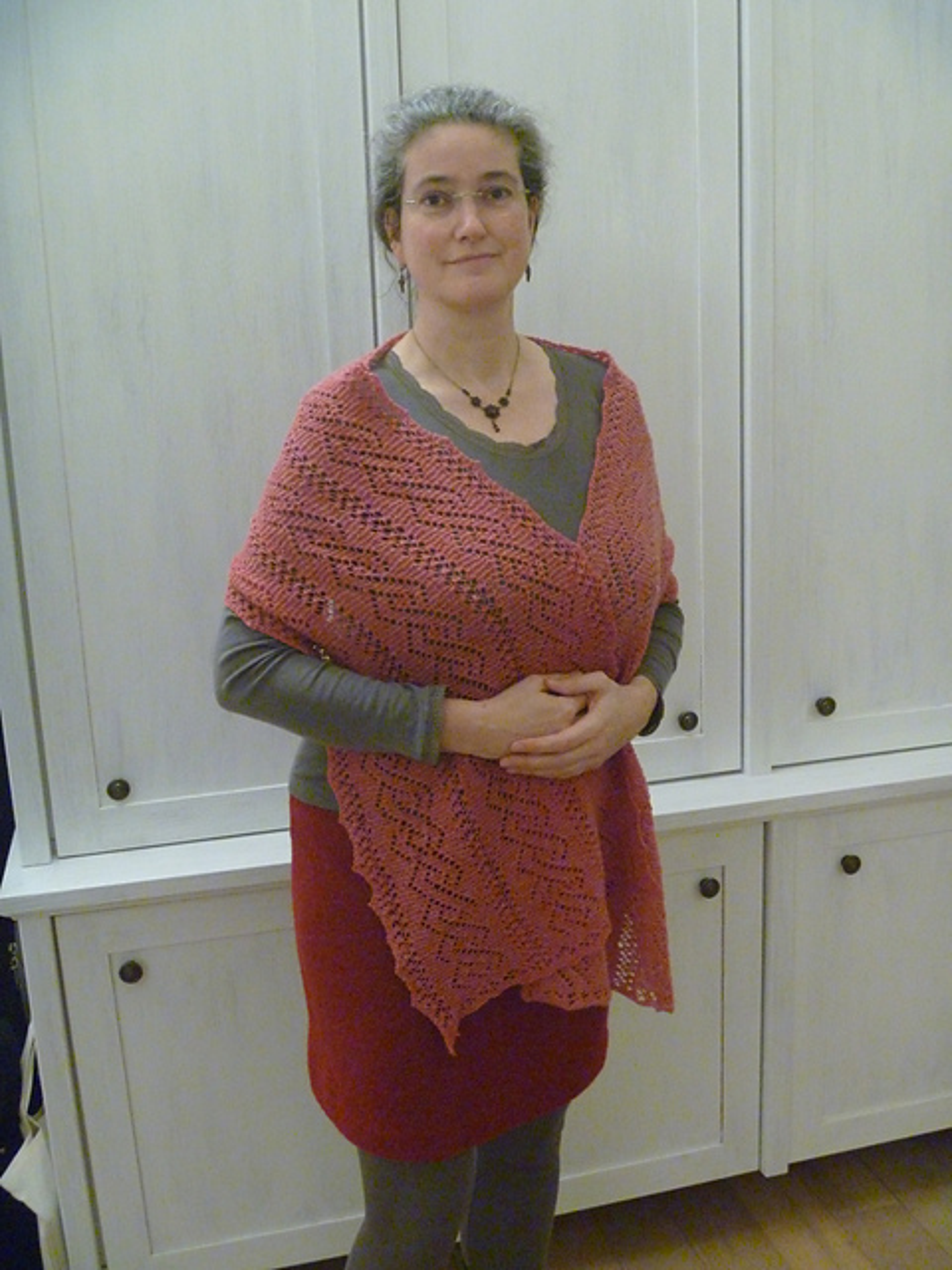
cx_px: 476
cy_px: 635
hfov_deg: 40.7
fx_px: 1283
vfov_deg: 52.6
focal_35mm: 35
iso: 640
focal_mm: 6.3
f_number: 3.5
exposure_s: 1/8
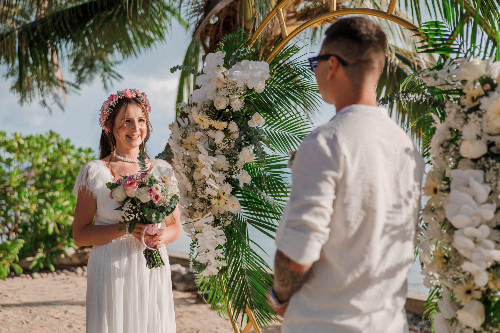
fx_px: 694
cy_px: 166
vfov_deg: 27.0
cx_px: 250
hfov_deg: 39.6
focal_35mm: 50
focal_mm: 50
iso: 320
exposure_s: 1/3200
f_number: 2.2
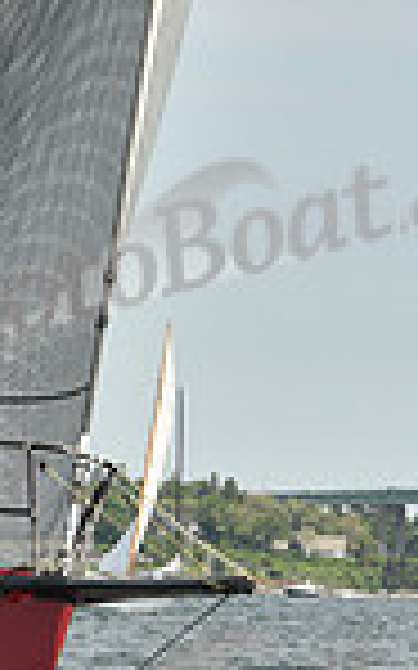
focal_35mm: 278
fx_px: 5072
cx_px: -357
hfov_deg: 4.7
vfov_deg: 7.5
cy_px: 553
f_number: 9
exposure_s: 1/1000
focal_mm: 70
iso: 400
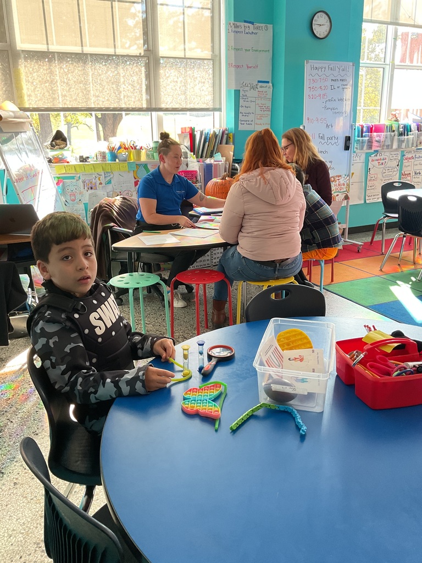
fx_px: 471
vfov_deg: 61.7
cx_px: 211
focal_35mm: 29
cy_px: 282
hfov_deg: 48.2
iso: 32
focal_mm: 3
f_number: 1.8
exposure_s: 1/60
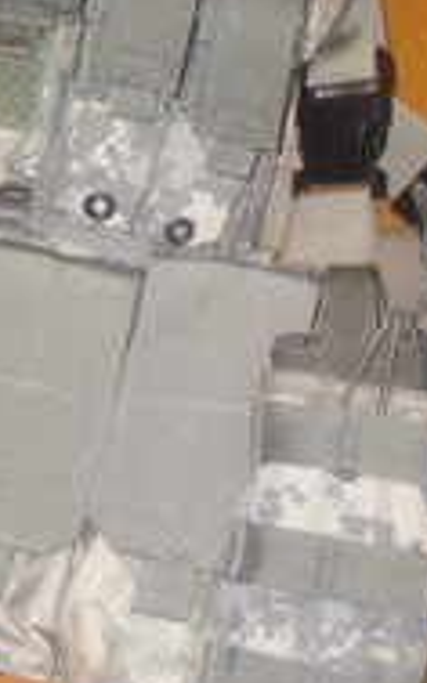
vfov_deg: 21.6
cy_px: 246
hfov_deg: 13.5
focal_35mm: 96
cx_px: 18
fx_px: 1789
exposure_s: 1/40
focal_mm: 6.3
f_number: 3.3
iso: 160
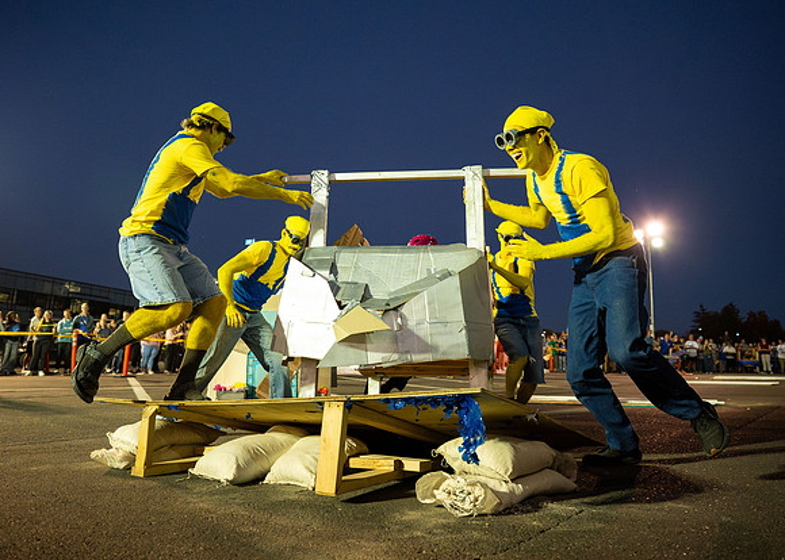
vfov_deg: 47.5
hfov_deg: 63.4
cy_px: 243
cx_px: 406
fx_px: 635
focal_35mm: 28
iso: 4000
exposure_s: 1/640
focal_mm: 24
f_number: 2.8
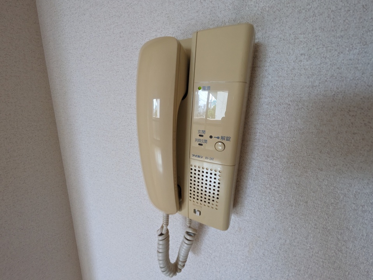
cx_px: 186
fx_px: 151
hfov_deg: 102.0
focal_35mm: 14
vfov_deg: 85.7
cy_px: 140
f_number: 2.2
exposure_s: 1/120
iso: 254
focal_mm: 1.83
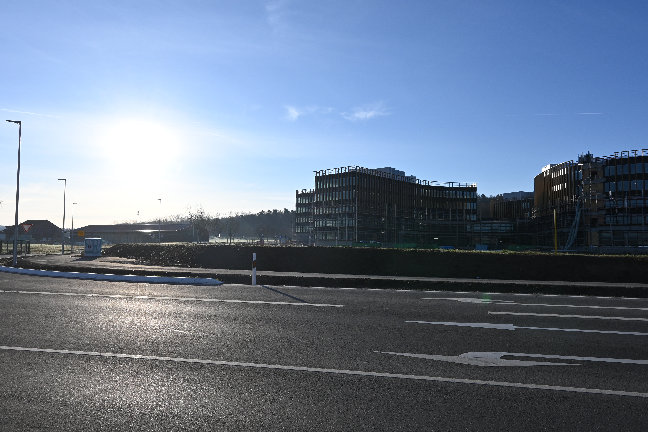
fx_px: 450
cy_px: 223
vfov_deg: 51.3
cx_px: 313
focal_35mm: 25
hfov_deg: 71.5
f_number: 8
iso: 100
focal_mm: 16
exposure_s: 1/500
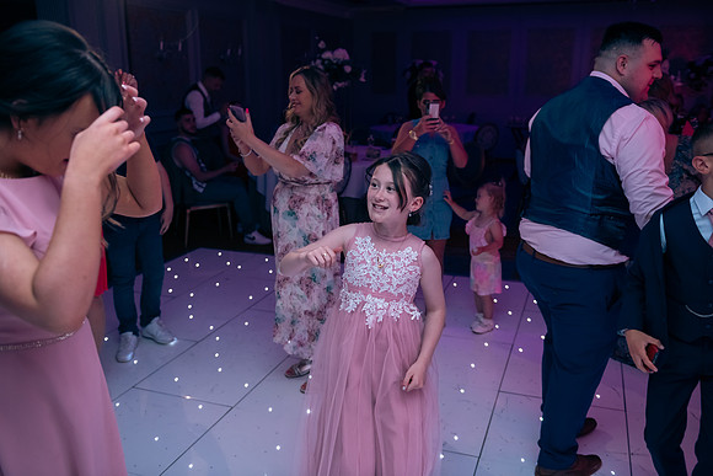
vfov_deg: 41.1
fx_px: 634
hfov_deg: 58.7
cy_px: 238
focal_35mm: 32
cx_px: 356
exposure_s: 1/160
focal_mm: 32
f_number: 3.5
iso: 800
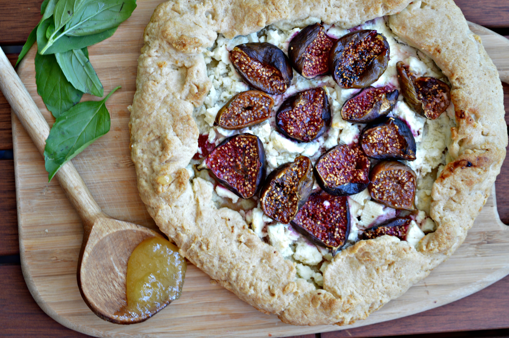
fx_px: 1102
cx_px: 254
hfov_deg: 26.0
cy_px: 169
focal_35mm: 78
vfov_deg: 17.5
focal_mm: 52
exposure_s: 1/10
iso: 100
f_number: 5.6
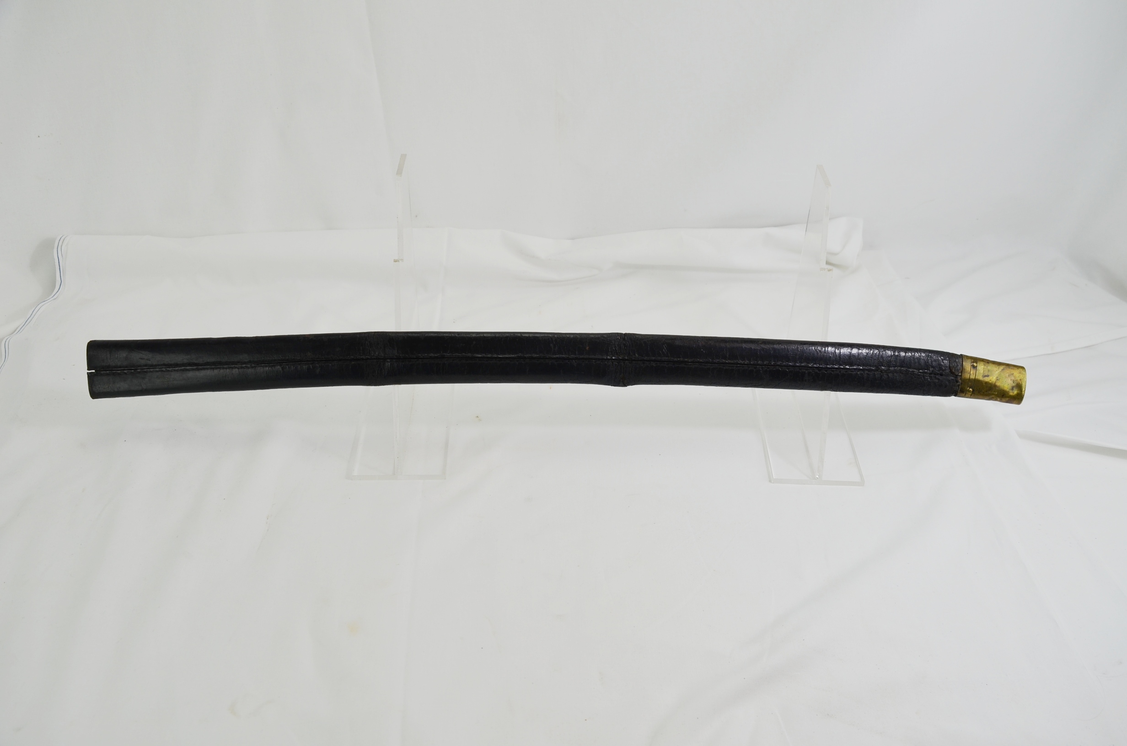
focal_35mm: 33
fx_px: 1031
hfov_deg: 57.3
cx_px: 564
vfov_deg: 39.8
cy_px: 373
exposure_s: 1/125
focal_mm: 22
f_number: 5.6
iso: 200
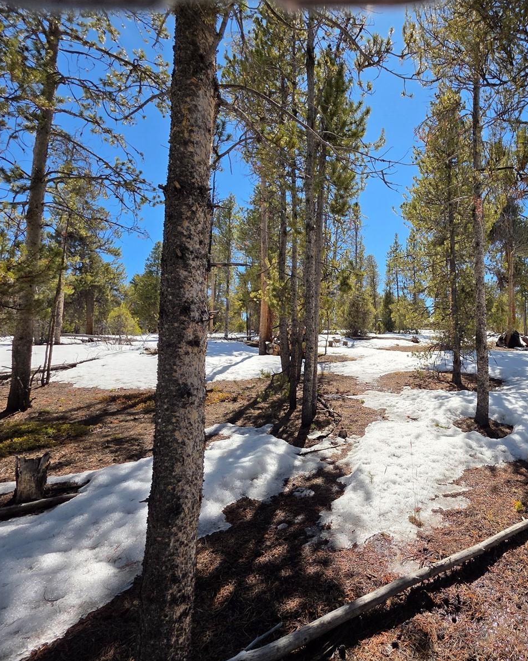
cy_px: 331
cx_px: 394
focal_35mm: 17
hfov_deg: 71.8
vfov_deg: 89.6
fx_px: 332
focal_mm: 2.2
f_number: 1.9
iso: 40
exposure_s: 1/2032
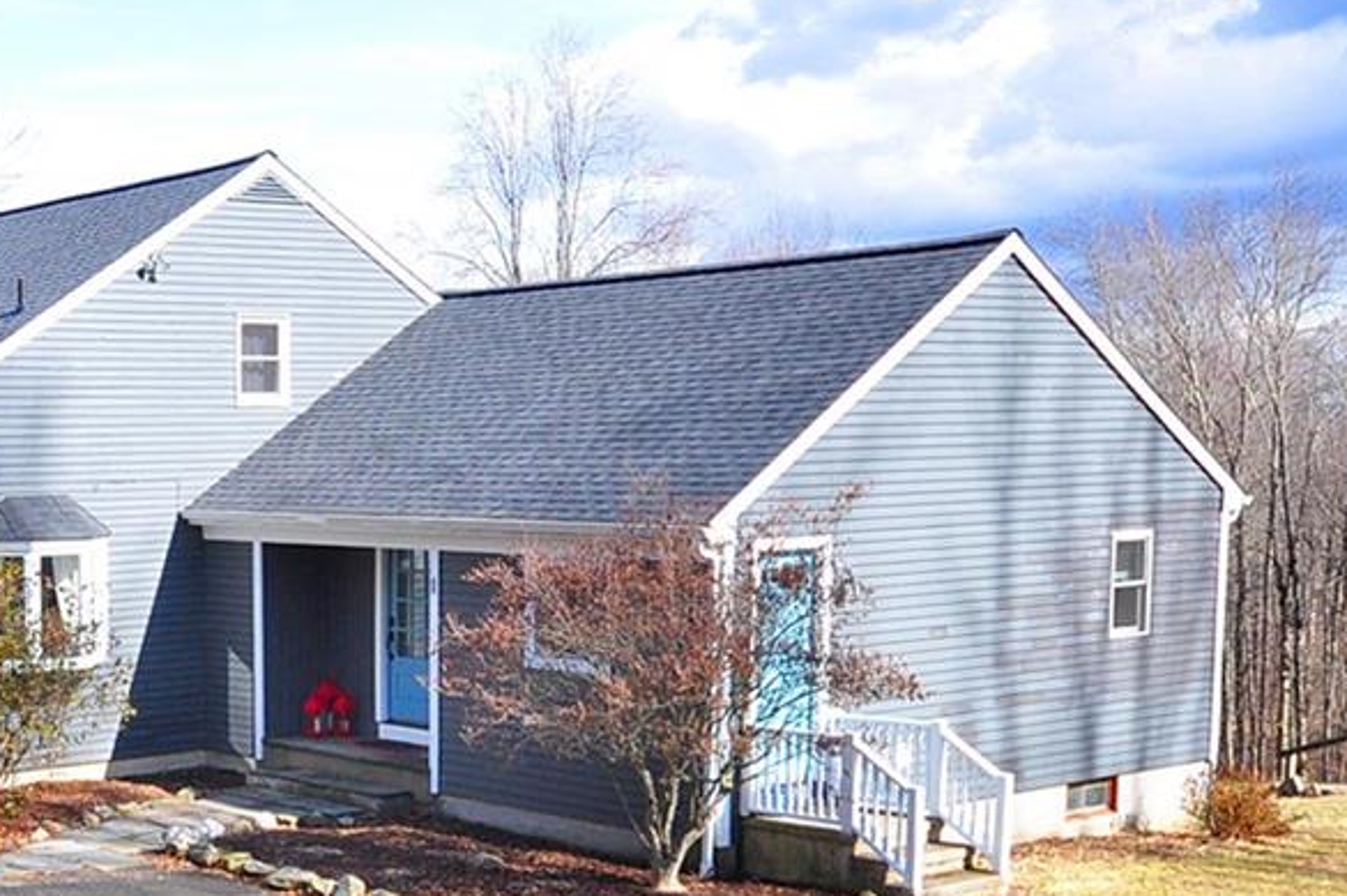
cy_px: 603
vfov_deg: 31.6
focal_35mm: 42
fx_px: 1570
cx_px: 262
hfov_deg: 44.1
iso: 640
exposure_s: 1/500
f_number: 7.1
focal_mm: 16
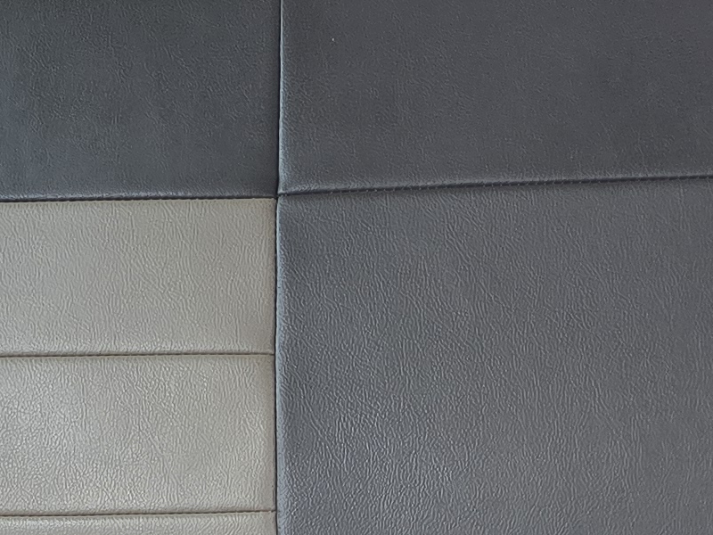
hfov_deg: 17.1
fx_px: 2369
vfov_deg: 12.7
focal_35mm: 115
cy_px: 520
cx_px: 470
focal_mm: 6.3
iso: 125
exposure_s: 1/180
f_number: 1.7
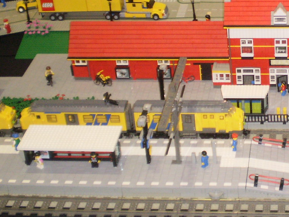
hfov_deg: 21.3
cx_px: 287
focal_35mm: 89
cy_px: 36
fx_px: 743
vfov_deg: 16.4
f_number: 3.5
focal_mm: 7.4
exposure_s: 1/30
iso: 200
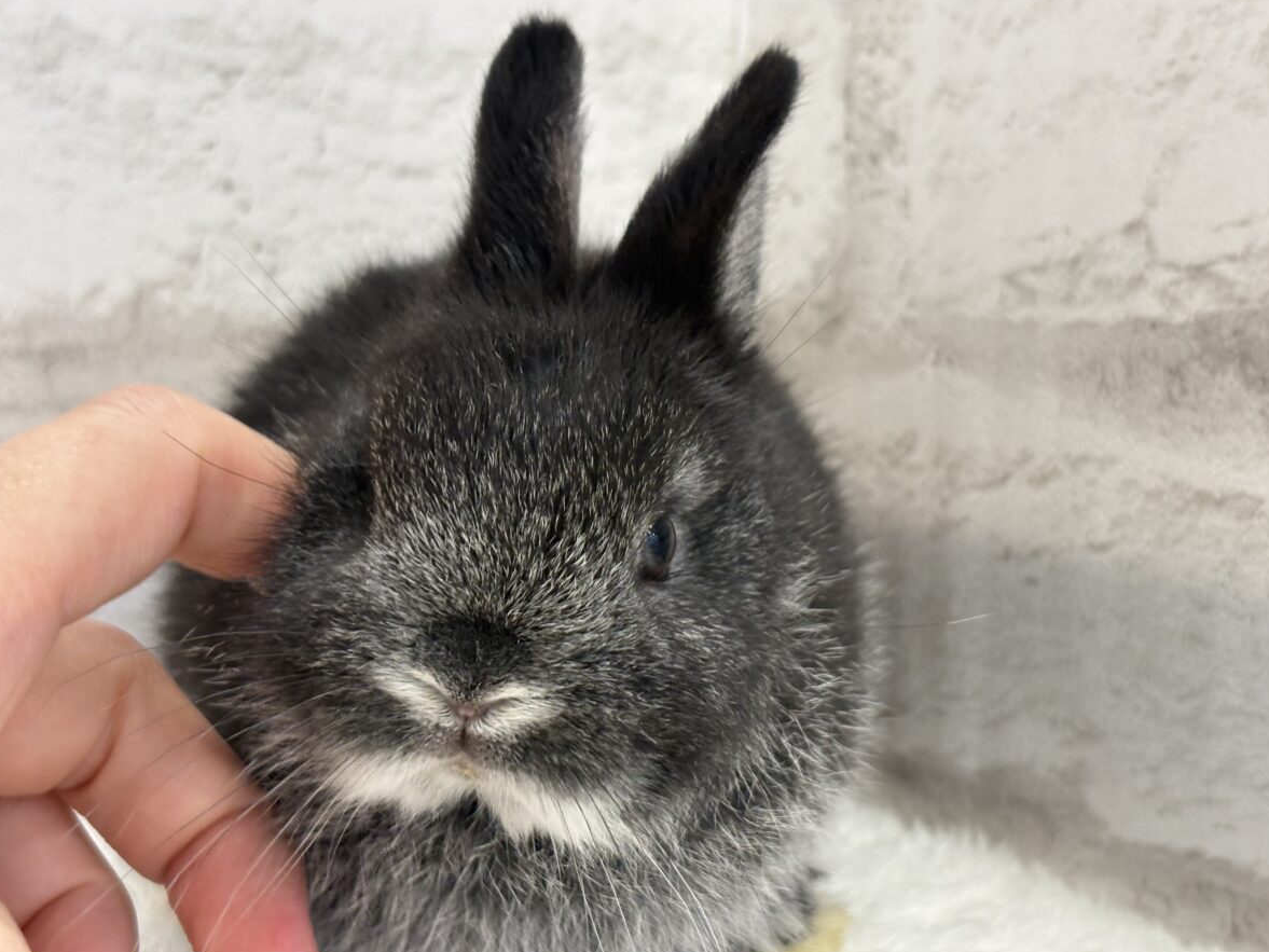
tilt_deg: -6.7
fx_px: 1943
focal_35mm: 53
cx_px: 637
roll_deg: +0.5
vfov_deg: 27.5
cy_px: 479
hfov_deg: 36.2
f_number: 1.6
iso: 125
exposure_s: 1/50
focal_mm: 5.96
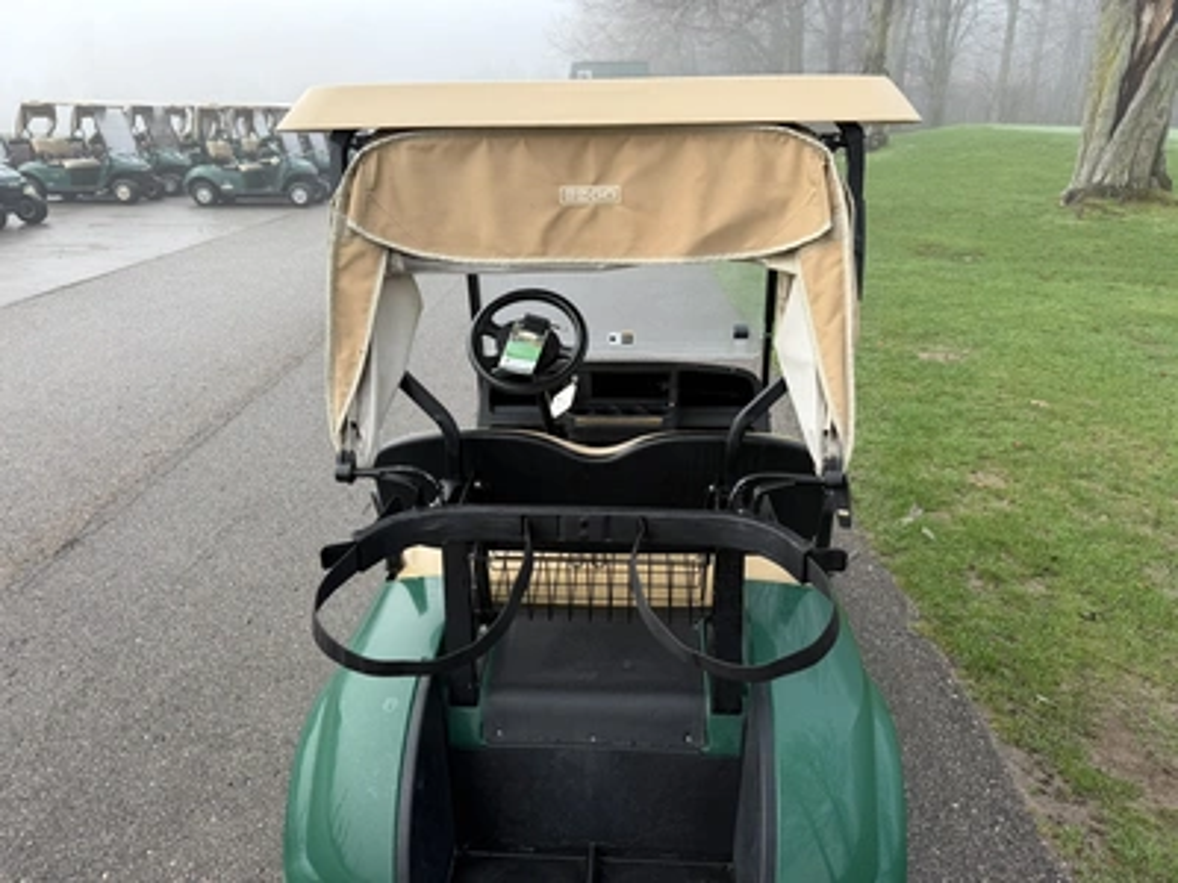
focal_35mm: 24
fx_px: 817
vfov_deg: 56.8
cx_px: 589
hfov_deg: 71.6
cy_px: 442
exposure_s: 1/426
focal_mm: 6.76
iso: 80
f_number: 1.78
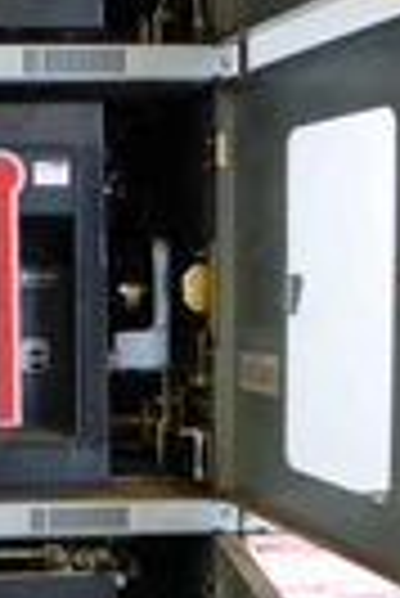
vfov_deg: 26.7
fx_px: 1247
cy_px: 427
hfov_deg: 18.1
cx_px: 85
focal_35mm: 75
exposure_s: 1/13
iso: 400
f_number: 3.3
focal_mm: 4.3
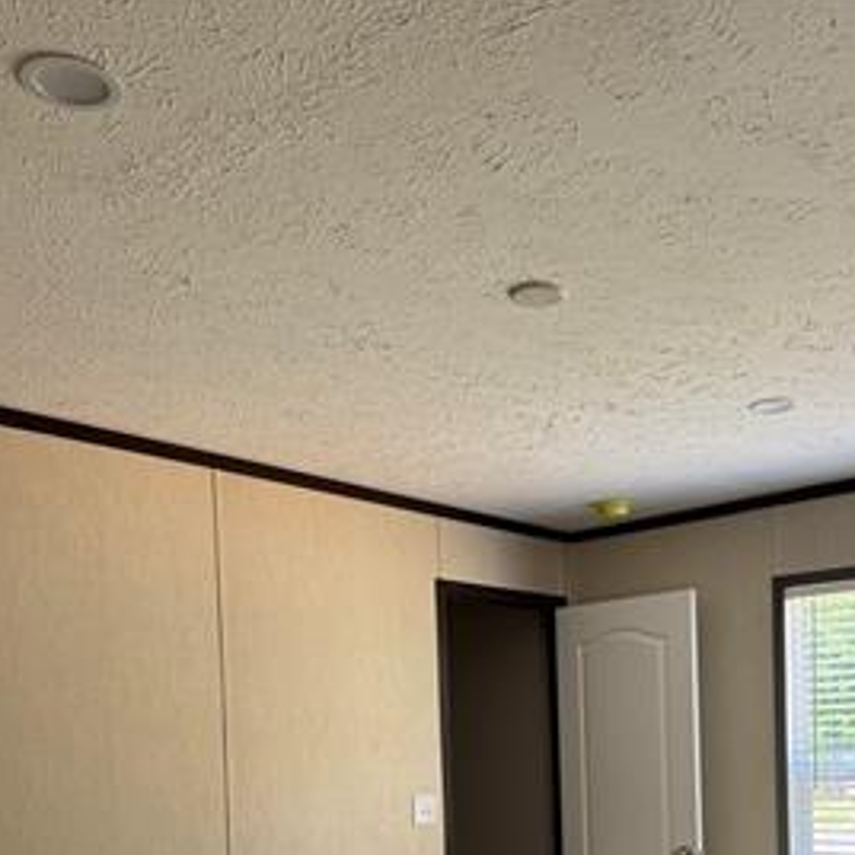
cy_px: 759
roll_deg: +1.2
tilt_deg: -0.1
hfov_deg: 43.4
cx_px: 546
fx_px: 1062
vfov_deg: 40.7
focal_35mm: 38
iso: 125
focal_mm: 6.76
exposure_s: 1/121
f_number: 1.78
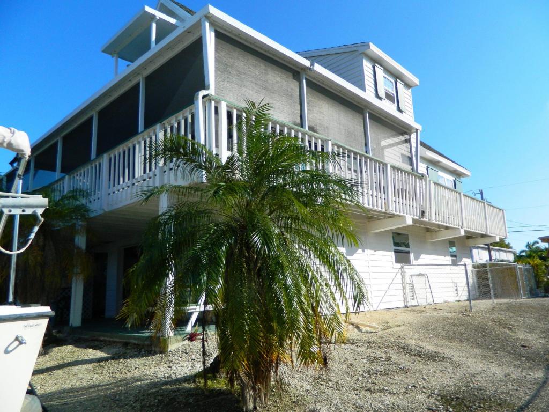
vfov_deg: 54.9
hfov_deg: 69.4
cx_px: 274
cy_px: 206
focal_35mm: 25
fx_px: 396
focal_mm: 4.5
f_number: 8.7
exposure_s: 1/200
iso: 110
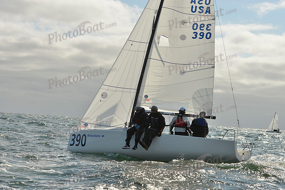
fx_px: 554
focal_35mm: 70
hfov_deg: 28.8
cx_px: 142
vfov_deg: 19.5
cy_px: 95
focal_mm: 70
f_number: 9
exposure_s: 1/1600
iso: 400
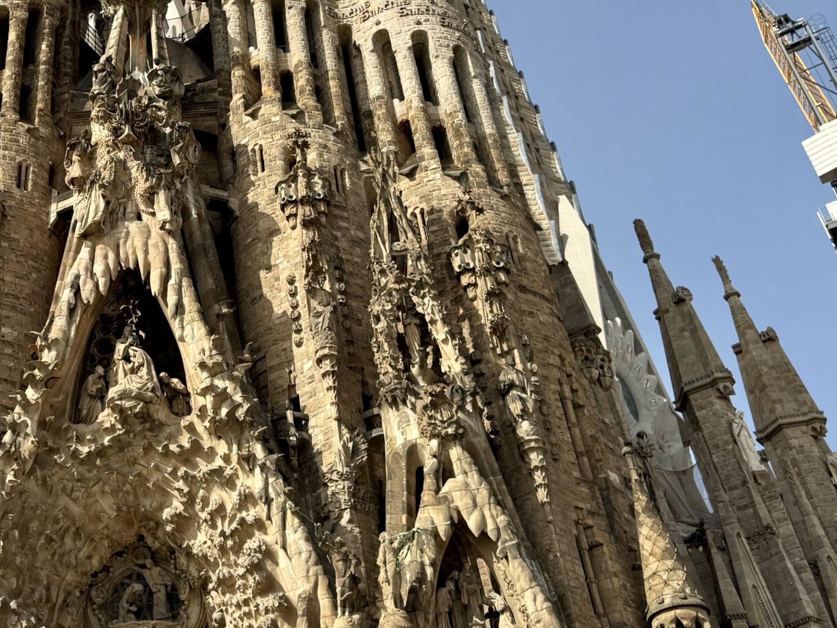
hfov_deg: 36.6
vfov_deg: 28.8
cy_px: 187
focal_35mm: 50
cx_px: 144
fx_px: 1209
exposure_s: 1/3802
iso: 80
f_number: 1.78
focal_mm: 6.76
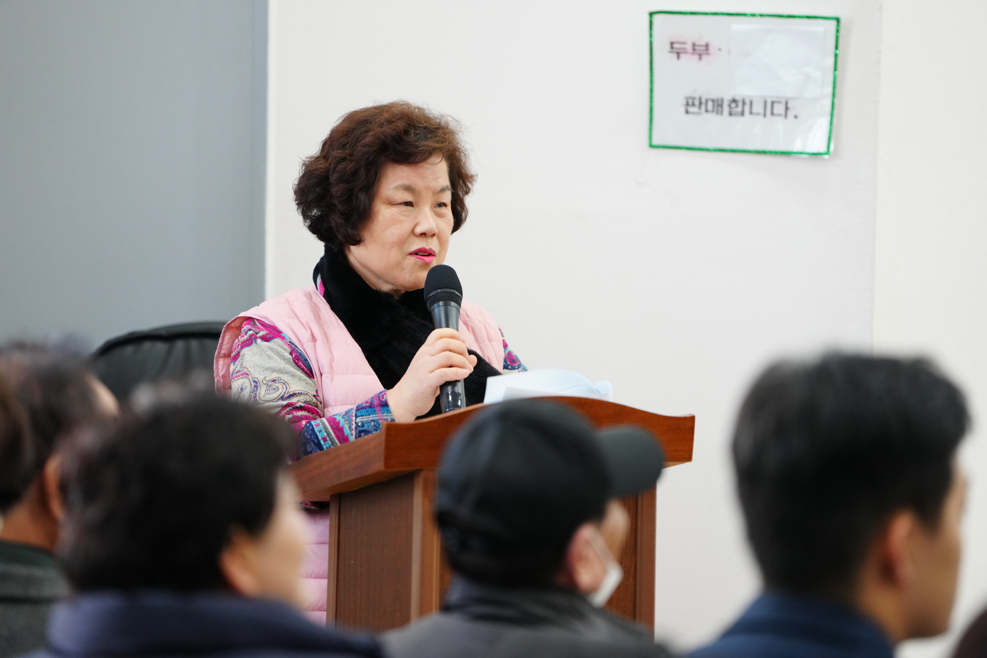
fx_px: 5483
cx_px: 494
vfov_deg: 6.9
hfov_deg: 10.3
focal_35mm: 200
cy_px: 329
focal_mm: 200
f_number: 2.8
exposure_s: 1/160
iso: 1250
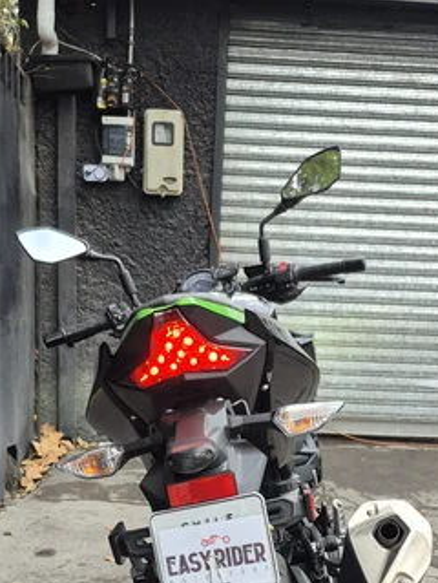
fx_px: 909
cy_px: 537
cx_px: 218
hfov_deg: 27.1
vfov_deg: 33.4
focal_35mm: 54
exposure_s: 1/51
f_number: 1.8
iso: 32
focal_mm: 5.4
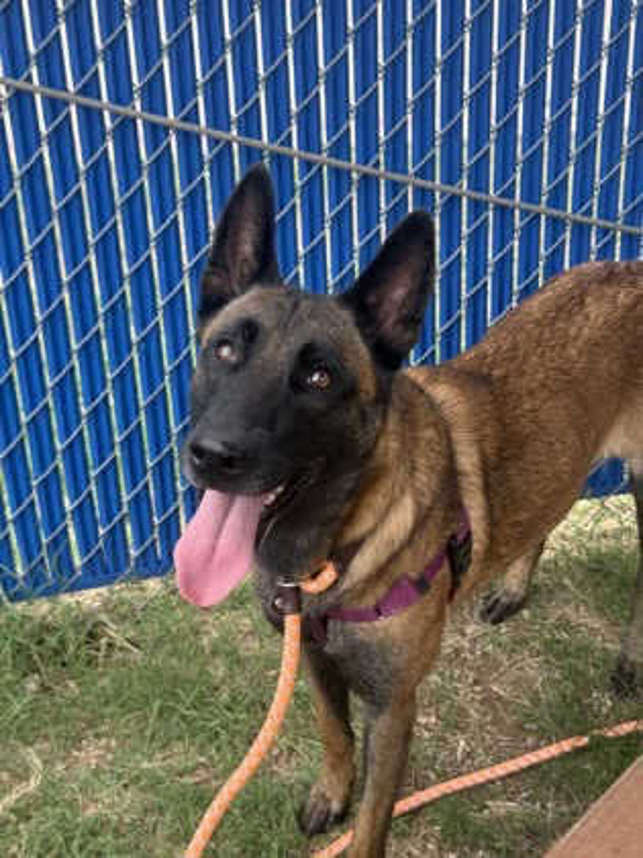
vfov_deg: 39.7
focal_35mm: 48
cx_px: 322
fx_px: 1189
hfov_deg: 30.3
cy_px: 429
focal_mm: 6.76
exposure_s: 1/740
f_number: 1.78
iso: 100
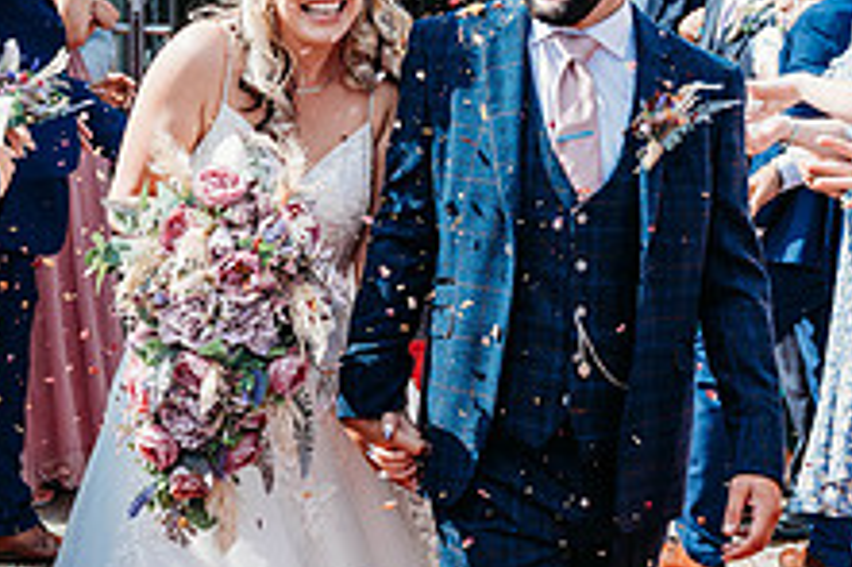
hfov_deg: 19.5
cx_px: 370
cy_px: 135
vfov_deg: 13.0
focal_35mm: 105
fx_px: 2483
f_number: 5
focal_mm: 40
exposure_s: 1/800
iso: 250
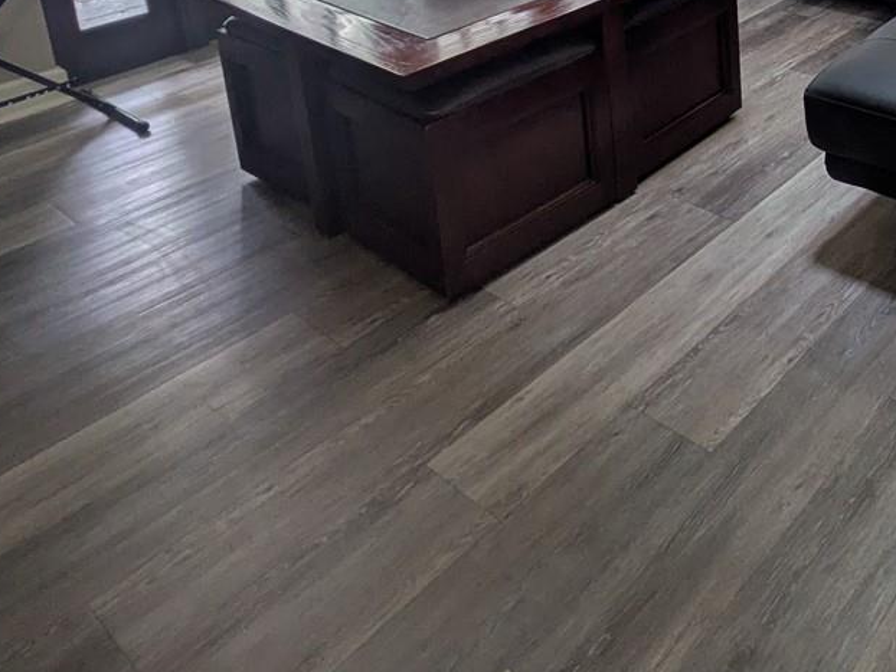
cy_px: -134
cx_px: 877
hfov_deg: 44.4
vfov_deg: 32.7
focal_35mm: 36
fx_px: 932
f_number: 2.2
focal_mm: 1.83
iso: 62
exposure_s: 1/30
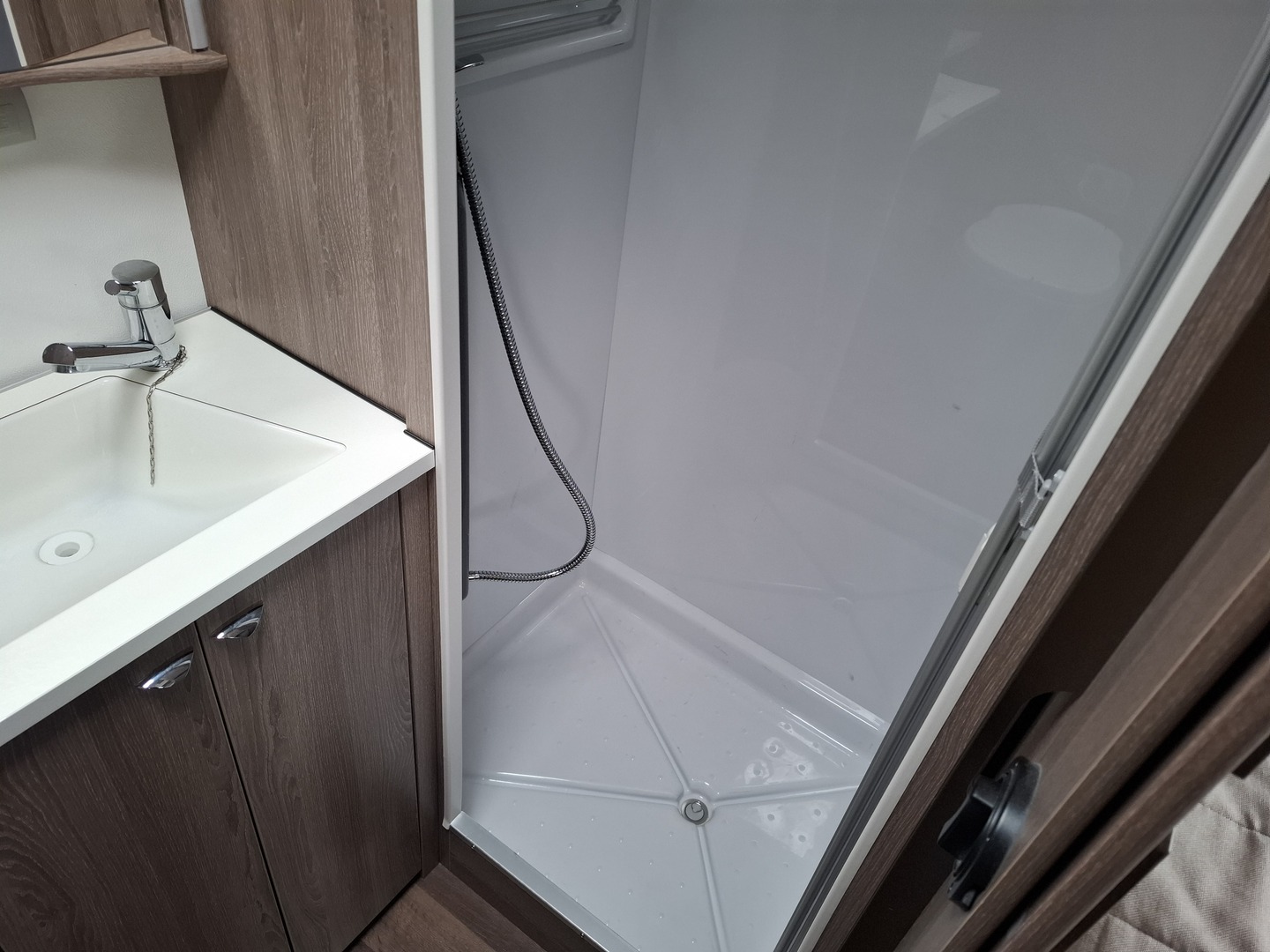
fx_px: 844
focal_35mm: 23
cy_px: 476
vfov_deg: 58.9
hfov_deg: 73.9
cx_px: 635
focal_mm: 5.54
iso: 200
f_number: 1.8
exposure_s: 1/60
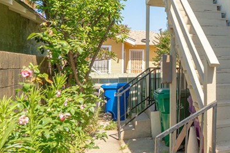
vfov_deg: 33.9
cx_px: 243
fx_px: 249
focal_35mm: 39
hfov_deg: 41.3
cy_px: 55
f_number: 7.1
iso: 100
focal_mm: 10
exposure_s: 1/250
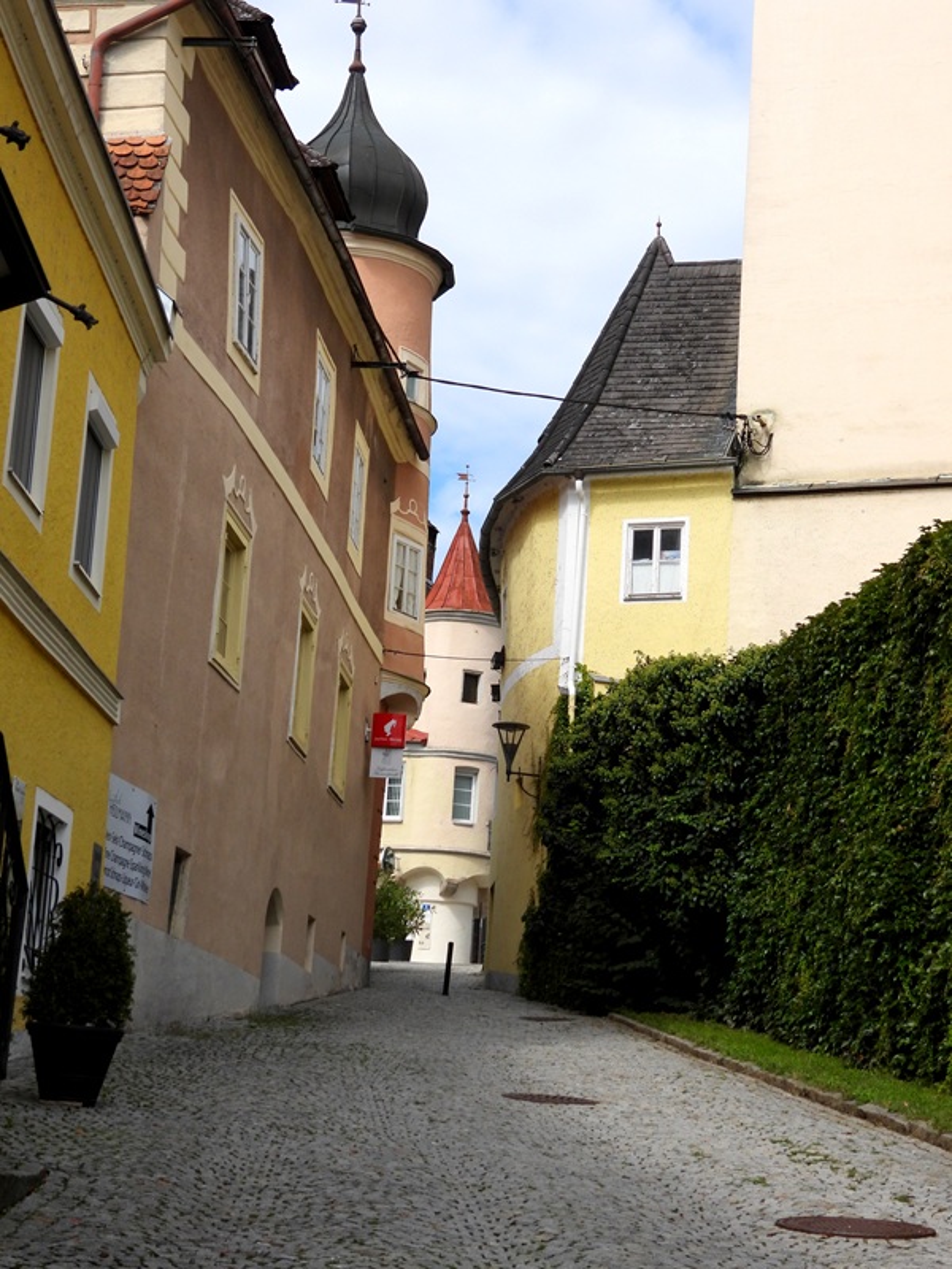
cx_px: 476
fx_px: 2567
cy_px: 634
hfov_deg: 21.0
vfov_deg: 27.8
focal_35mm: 70
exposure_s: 1/1250
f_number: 3.5
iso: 100
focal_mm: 12.5
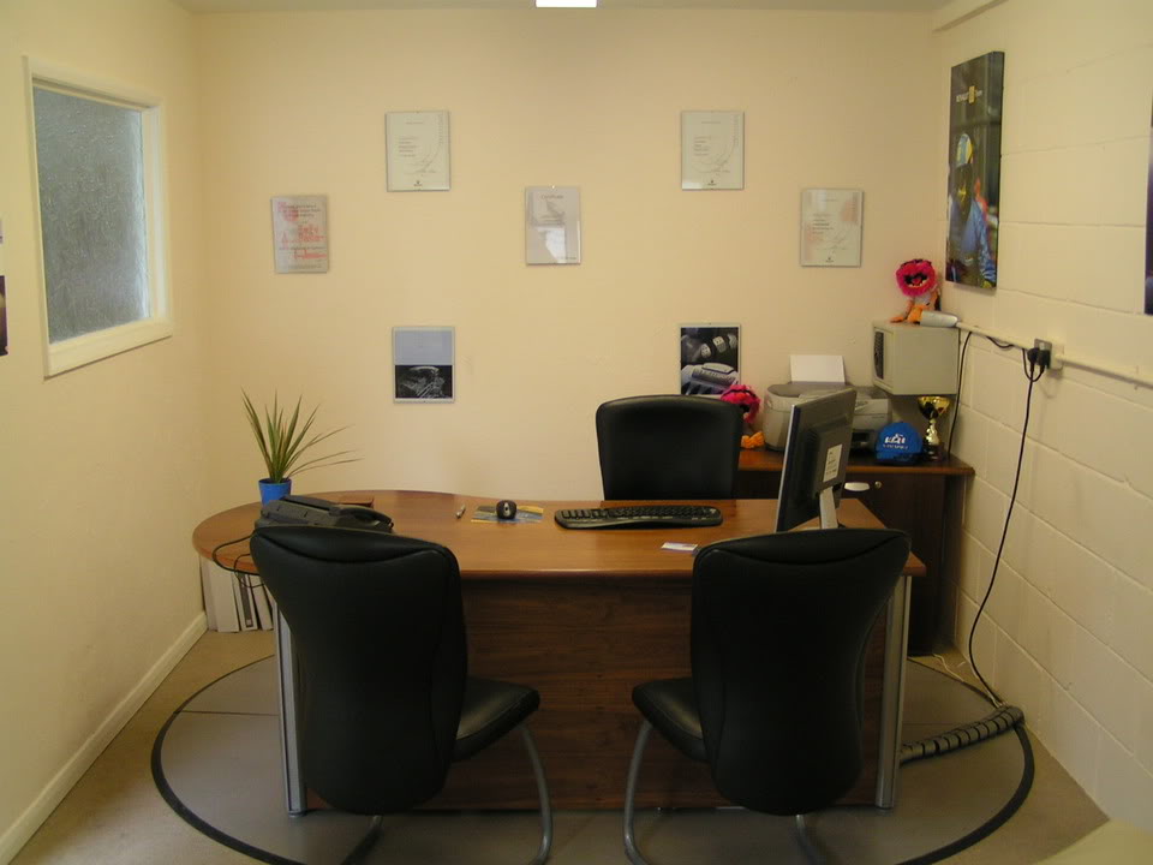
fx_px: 1266
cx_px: 576
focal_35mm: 38
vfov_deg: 37.7
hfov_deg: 49.0
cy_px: 432
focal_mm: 5.8
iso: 100
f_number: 2.8
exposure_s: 1/40
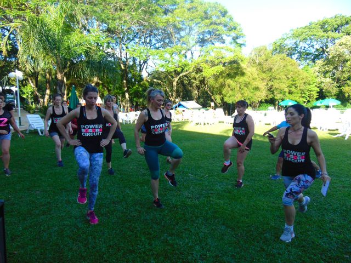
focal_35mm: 25
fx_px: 253
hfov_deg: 69.4
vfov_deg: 54.9
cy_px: 132
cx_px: 176
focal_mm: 4.5
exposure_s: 1/200
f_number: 3
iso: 80
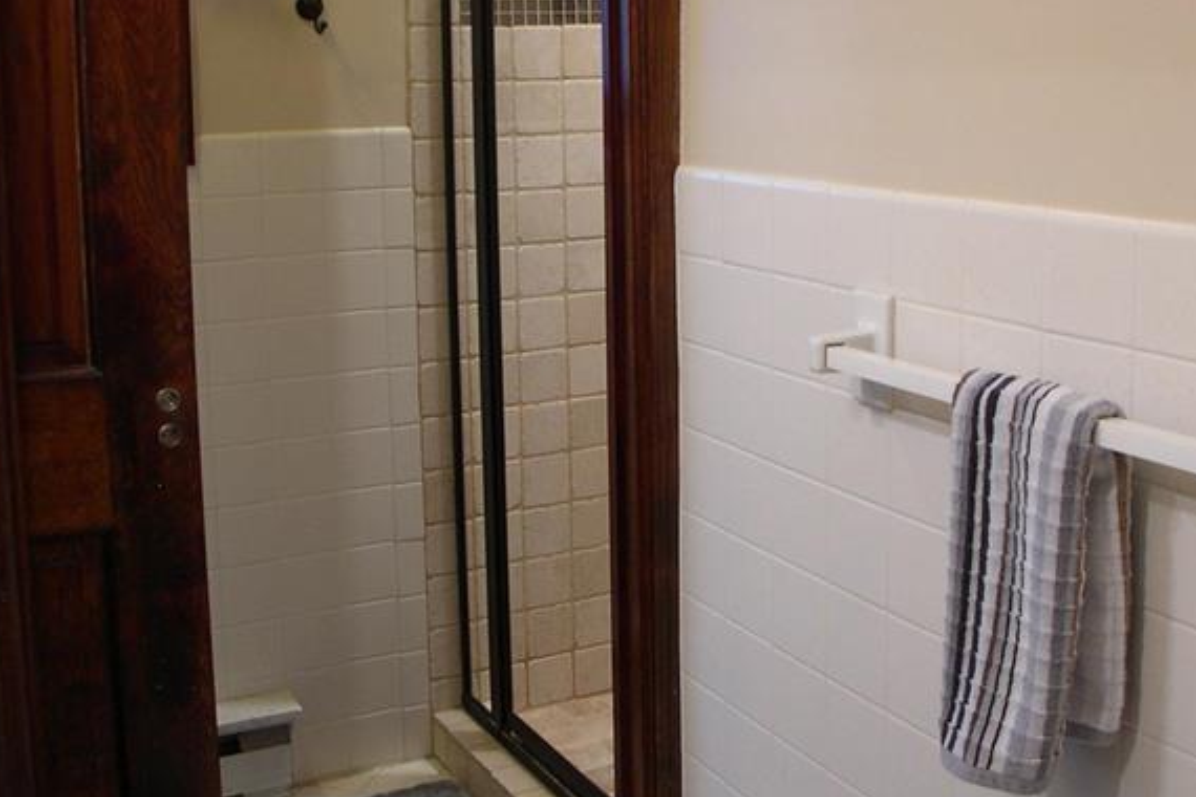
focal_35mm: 71
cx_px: 640
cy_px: 233
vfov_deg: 19.1
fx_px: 2359
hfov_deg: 28.4
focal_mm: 8
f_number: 2.8
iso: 100
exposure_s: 1/6.6
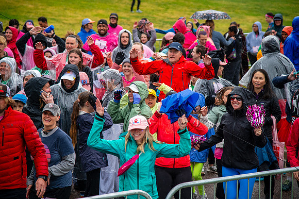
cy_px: 93
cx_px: 150
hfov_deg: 18.4
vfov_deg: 12.3
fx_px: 925
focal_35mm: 111
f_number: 4
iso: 2000
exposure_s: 1/1250
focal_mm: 105
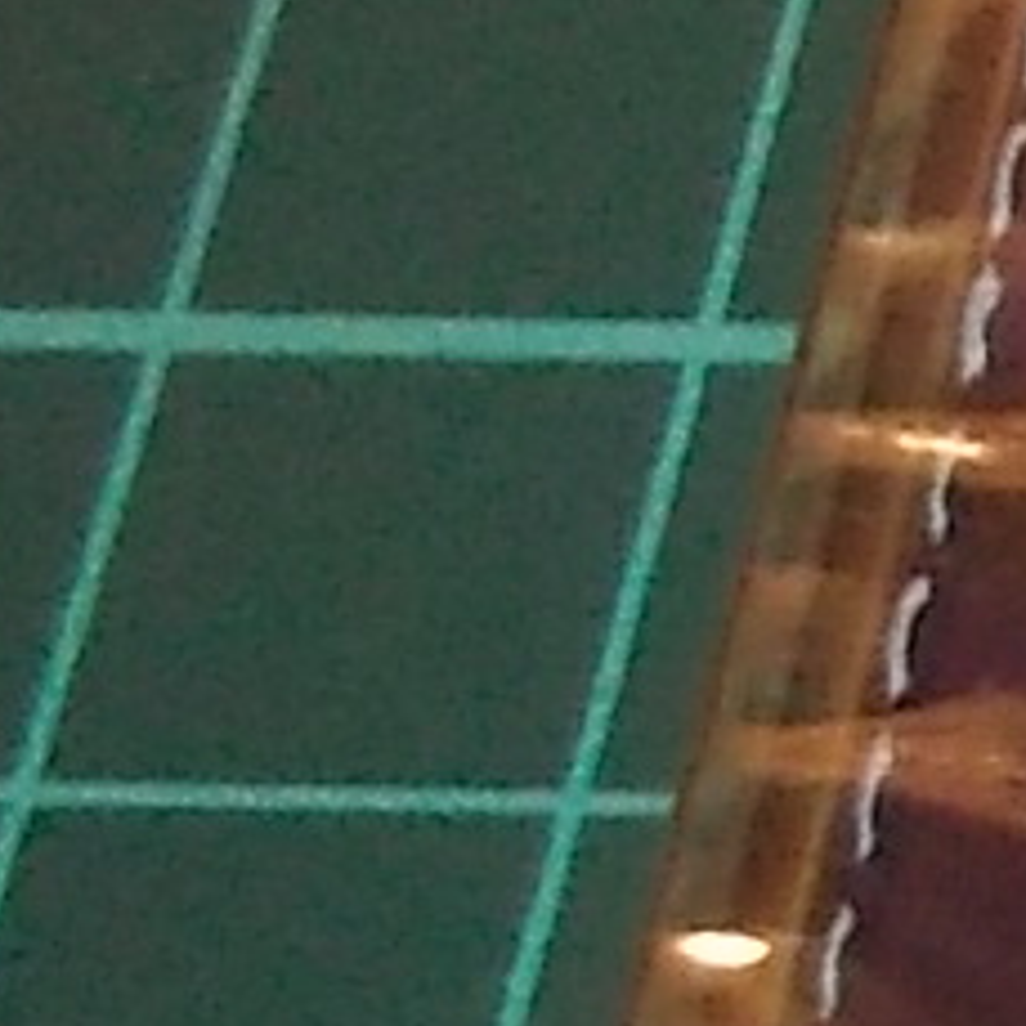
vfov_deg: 6.9
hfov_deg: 5.5
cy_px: 636
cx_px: 4879
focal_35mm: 254
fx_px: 8517
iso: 200
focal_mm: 4.1
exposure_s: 1/30
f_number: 3.3
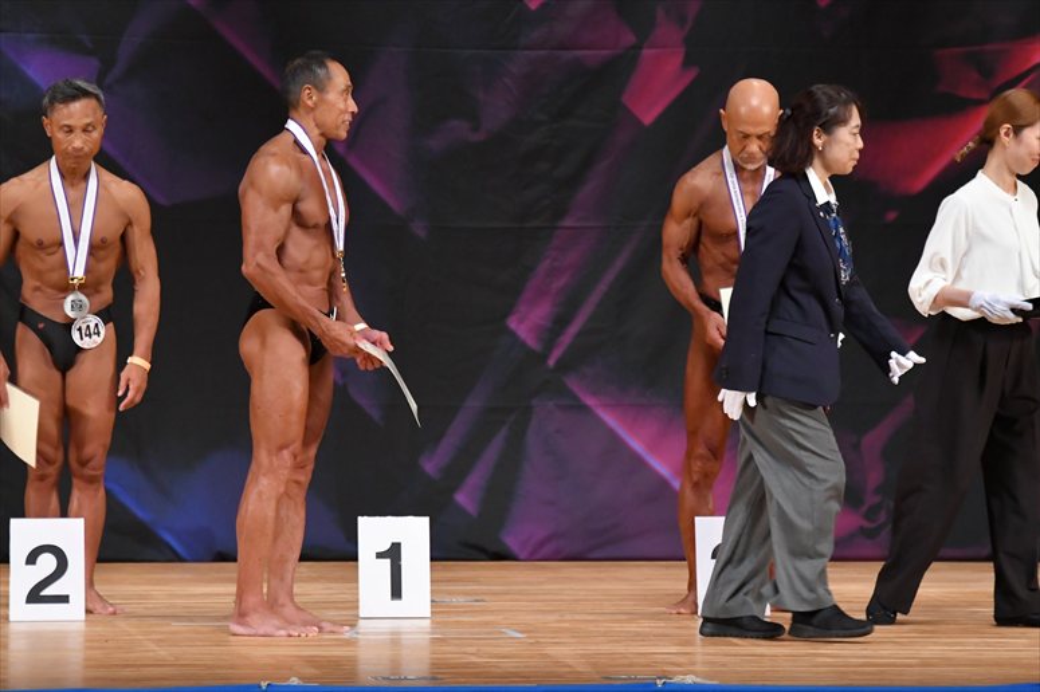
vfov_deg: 5.1
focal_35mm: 270
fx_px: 7796
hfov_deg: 7.6
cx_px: 520
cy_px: 346
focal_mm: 180
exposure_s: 1/400
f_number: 5.6
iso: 4500
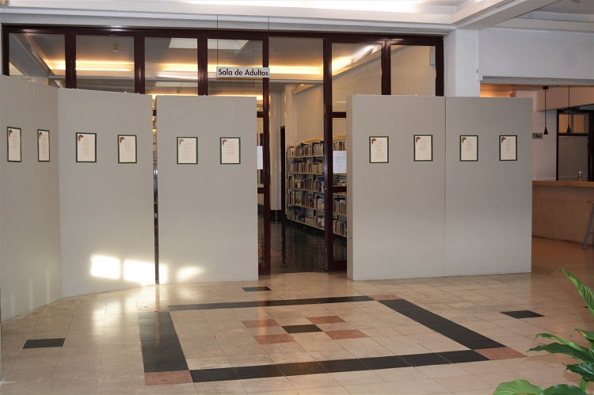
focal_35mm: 45
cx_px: 297
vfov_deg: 29.8
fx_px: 742
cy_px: 198
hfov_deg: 43.6
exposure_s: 1/125
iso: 220
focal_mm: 30
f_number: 4.2
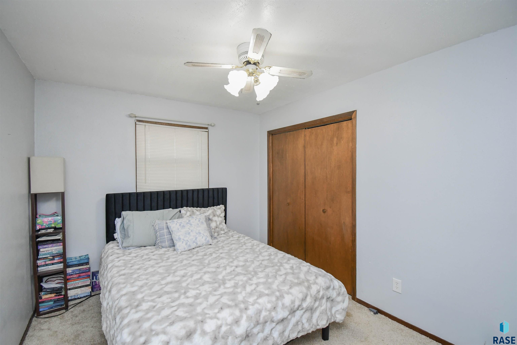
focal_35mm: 15
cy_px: 172
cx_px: 258
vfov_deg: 77.3
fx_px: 215
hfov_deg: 100.4
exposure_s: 1/80
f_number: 4.5
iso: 1250
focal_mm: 10
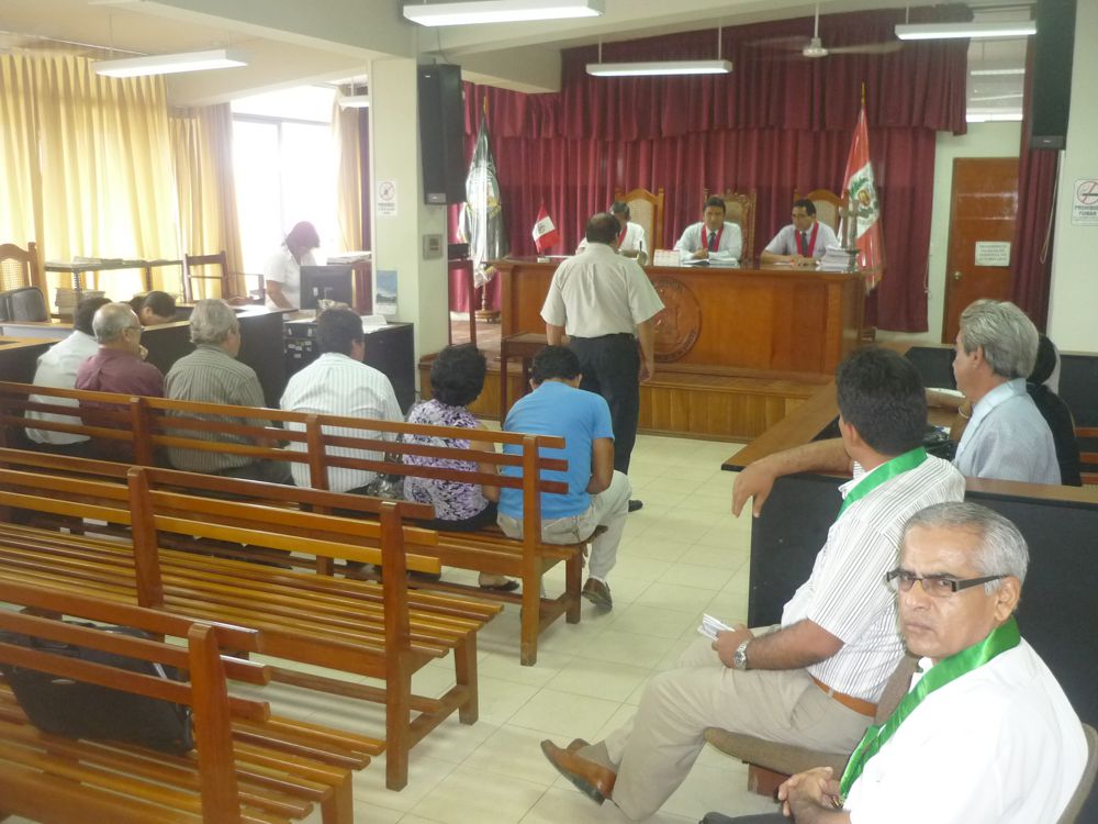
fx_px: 1047
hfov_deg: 55.4
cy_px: 412
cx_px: 549
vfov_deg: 42.9
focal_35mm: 33
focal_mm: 5.5
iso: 320
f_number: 2.8
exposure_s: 1/30
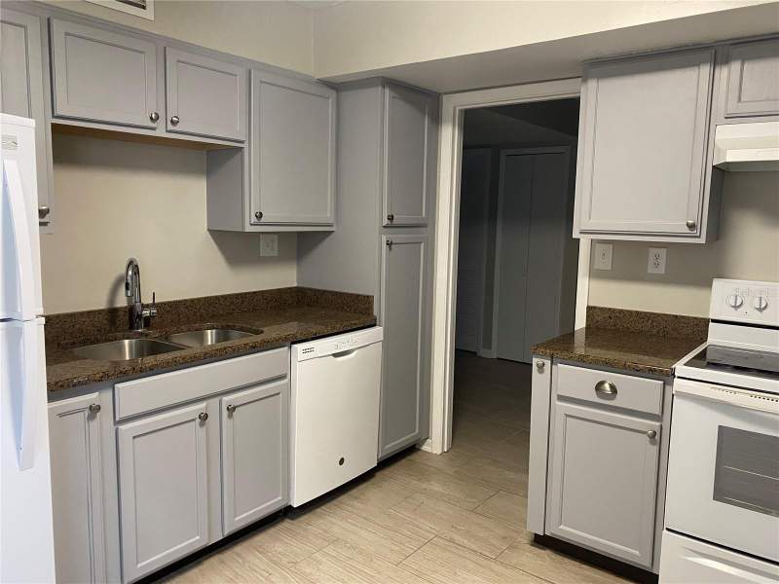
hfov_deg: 67.3
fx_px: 585
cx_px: 390
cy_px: 292
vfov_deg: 53.1
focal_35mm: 26
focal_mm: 4.25
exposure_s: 1/60
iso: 250
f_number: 1.8
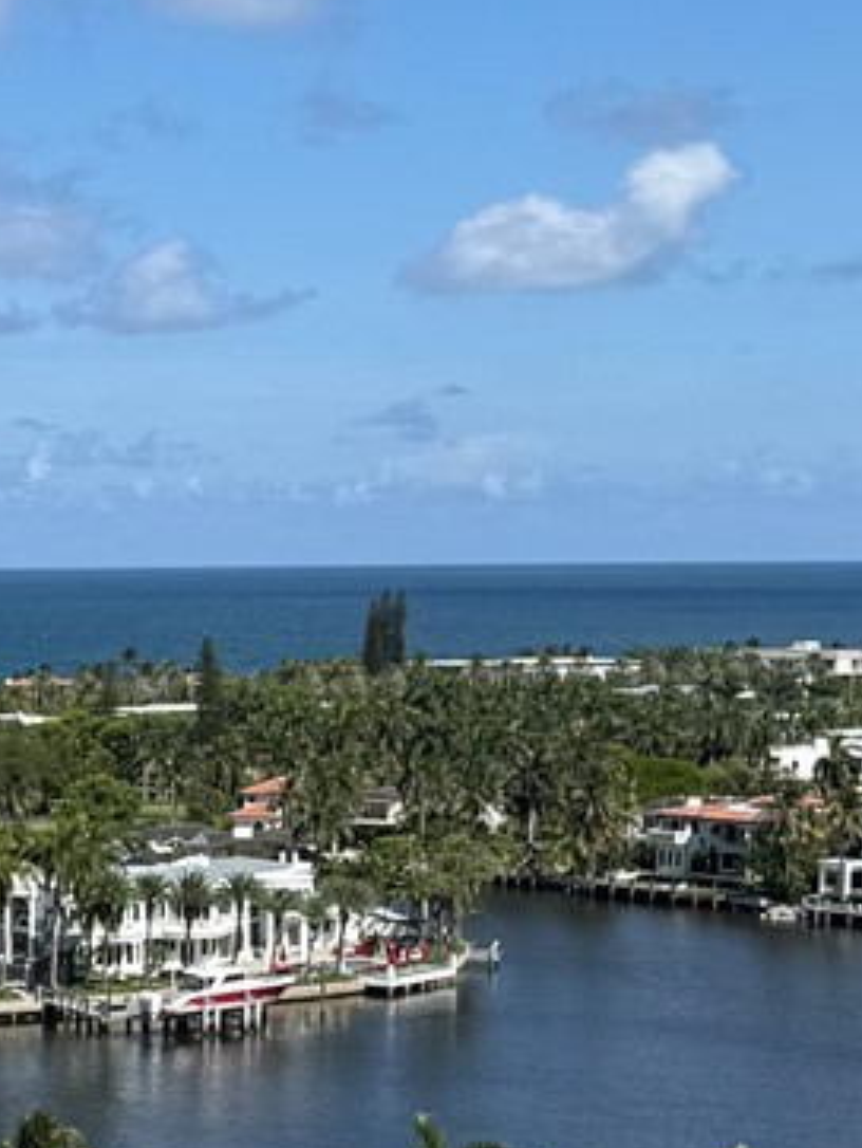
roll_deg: -0.3
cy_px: 786
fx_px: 3515
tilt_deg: -2.8
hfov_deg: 12.9
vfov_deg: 18.5
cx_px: -583
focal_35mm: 106
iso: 80
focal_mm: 6.76
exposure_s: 1/5319
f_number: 1.78
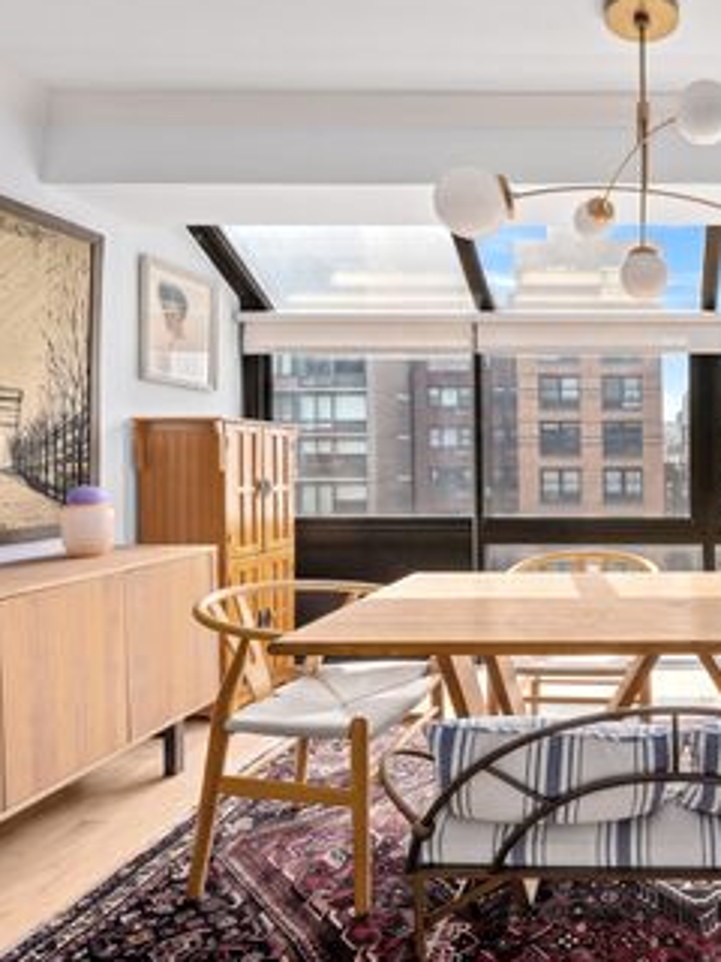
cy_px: 483
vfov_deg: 79.0
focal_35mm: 21
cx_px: 625
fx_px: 583
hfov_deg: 56.3
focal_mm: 14
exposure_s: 1/5
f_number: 11
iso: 320
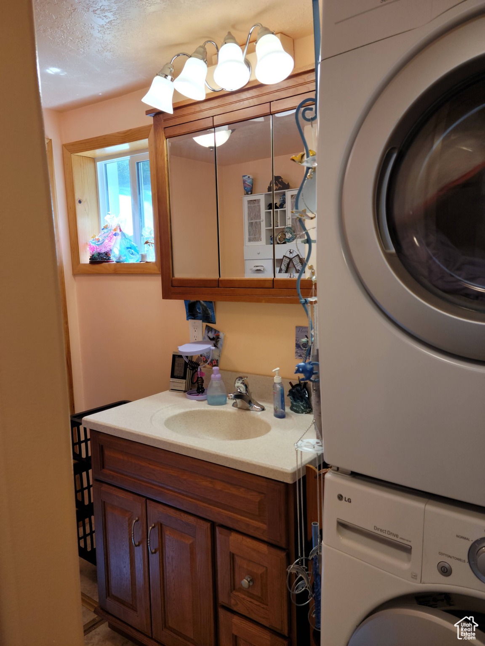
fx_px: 523
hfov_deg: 49.7
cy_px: 323
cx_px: 242
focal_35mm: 28
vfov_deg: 63.4
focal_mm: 5.9
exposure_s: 1/60
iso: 64
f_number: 2
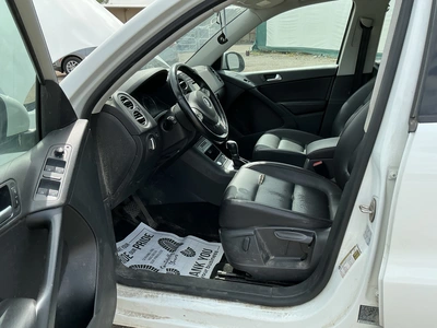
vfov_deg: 49.7
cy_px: 164
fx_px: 353
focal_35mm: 28
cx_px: 218
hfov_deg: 63.4
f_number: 1.8
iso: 25
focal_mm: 3
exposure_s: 1/574
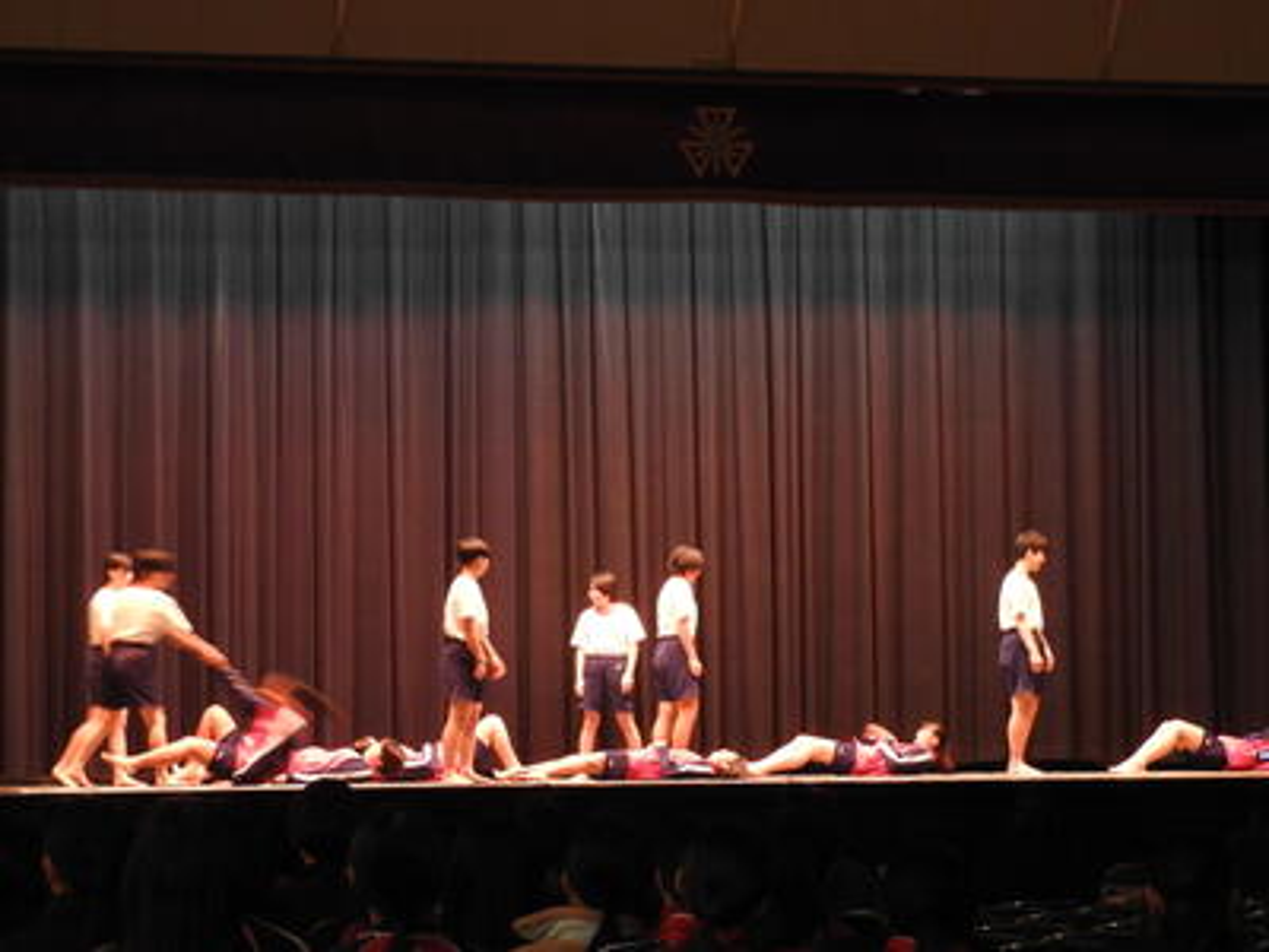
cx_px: 634
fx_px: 4582
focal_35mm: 125
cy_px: 476
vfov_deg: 11.9
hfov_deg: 15.8
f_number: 5
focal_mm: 22.4
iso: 800
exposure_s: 1/10
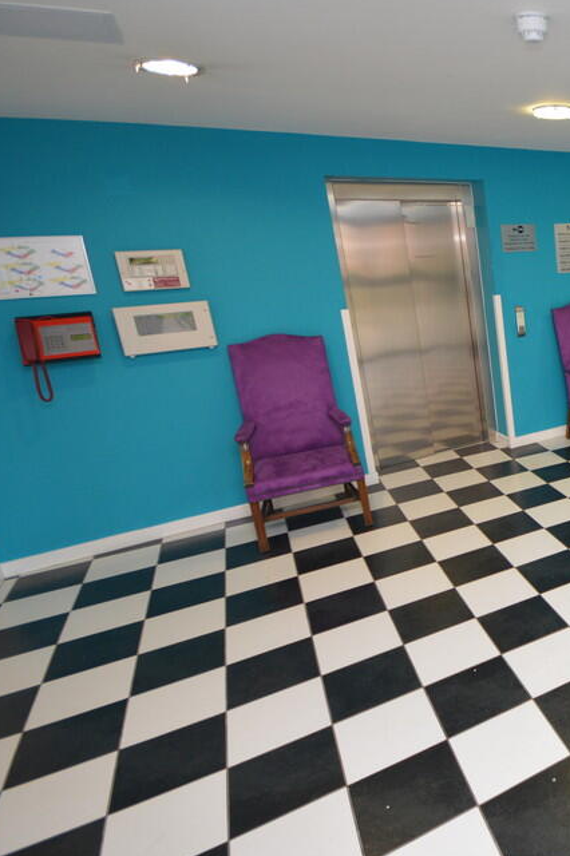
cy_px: 405
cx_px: 650
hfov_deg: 40.7
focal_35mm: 24
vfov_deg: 73.7
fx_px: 571
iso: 400
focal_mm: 10
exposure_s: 1/60
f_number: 4
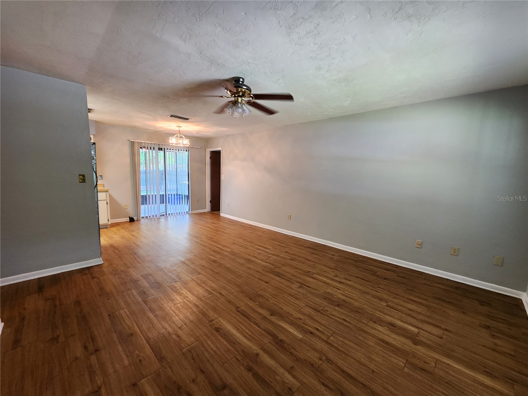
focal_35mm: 13
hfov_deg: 106.2
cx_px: 264
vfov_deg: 89.9
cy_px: 198
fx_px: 198
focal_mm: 2.2
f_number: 2.2
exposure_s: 1/40
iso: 320
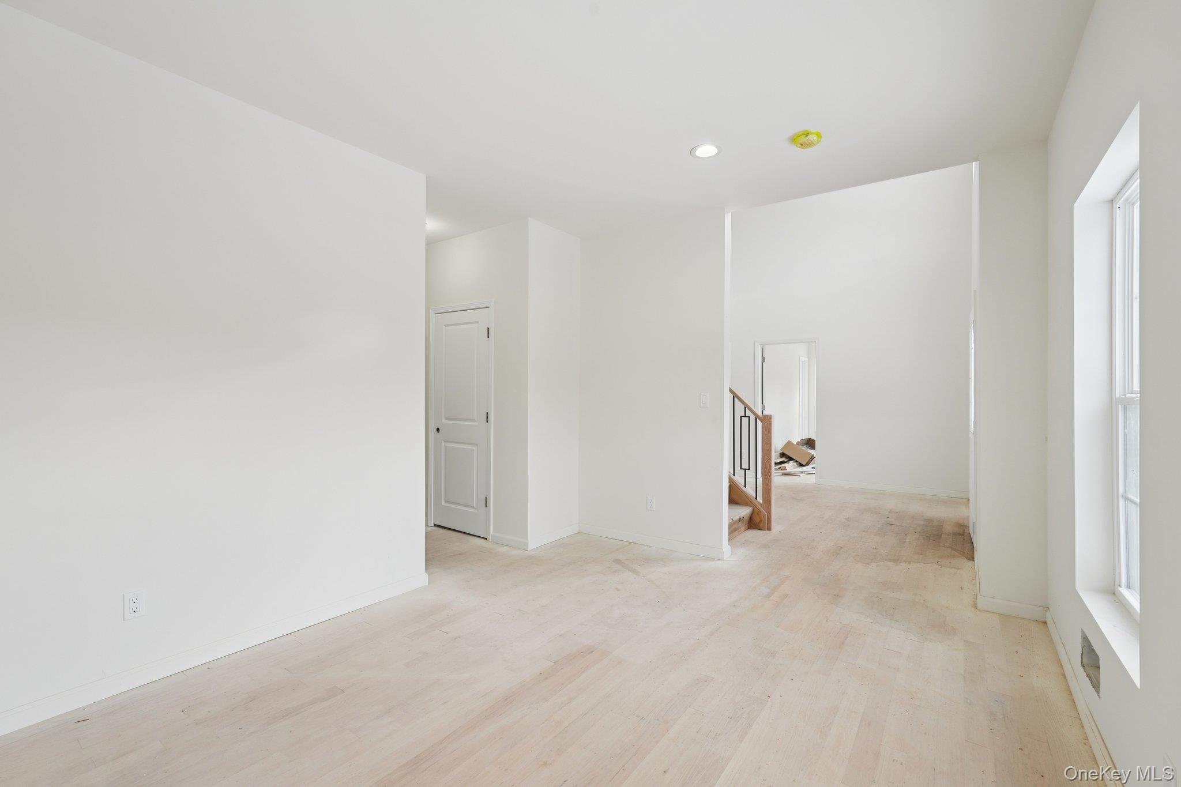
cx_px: 590
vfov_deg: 73.7
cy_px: 394
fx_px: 525
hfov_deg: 96.7
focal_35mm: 16
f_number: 9
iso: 160
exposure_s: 1/30
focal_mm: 16
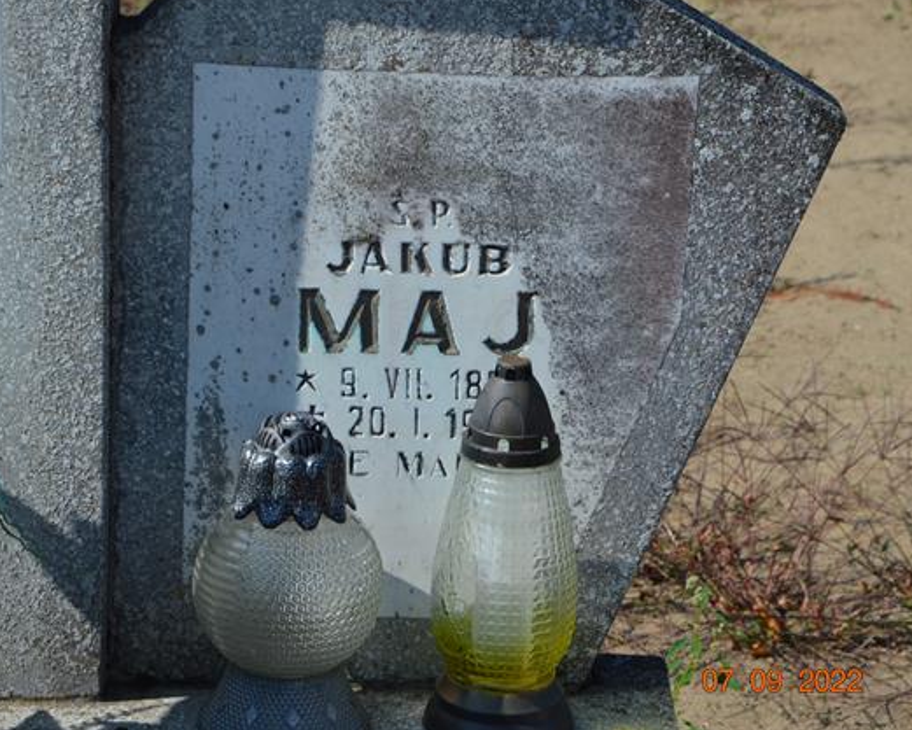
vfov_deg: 12.8
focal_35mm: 121
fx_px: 3267
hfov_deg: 15.9
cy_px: 364
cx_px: 408
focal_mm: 70
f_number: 8
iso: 100
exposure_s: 1/250
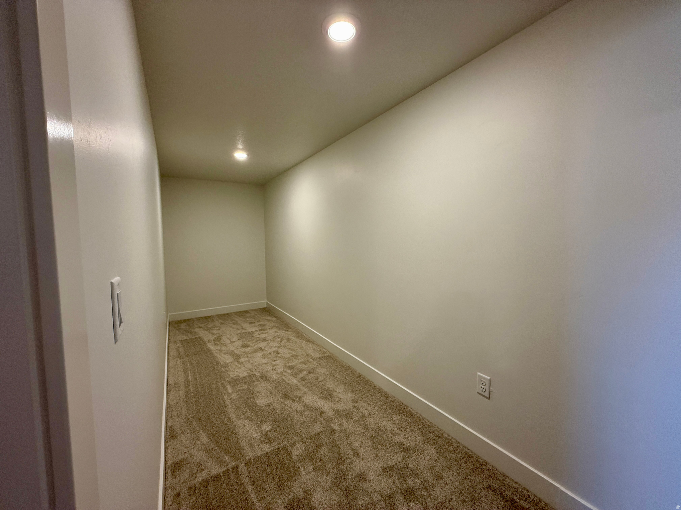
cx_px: 340
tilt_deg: -2.9
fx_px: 275
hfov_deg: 102.1
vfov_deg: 85.7
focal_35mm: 14
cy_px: 255
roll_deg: +0.8
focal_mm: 2.22
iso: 200
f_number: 2.2
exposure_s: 1/120
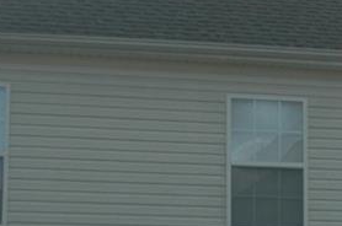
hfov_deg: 9.7
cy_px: 225
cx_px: 346
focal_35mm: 210
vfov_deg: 6.5
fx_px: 1990
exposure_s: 1/400
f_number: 4.2
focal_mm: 38
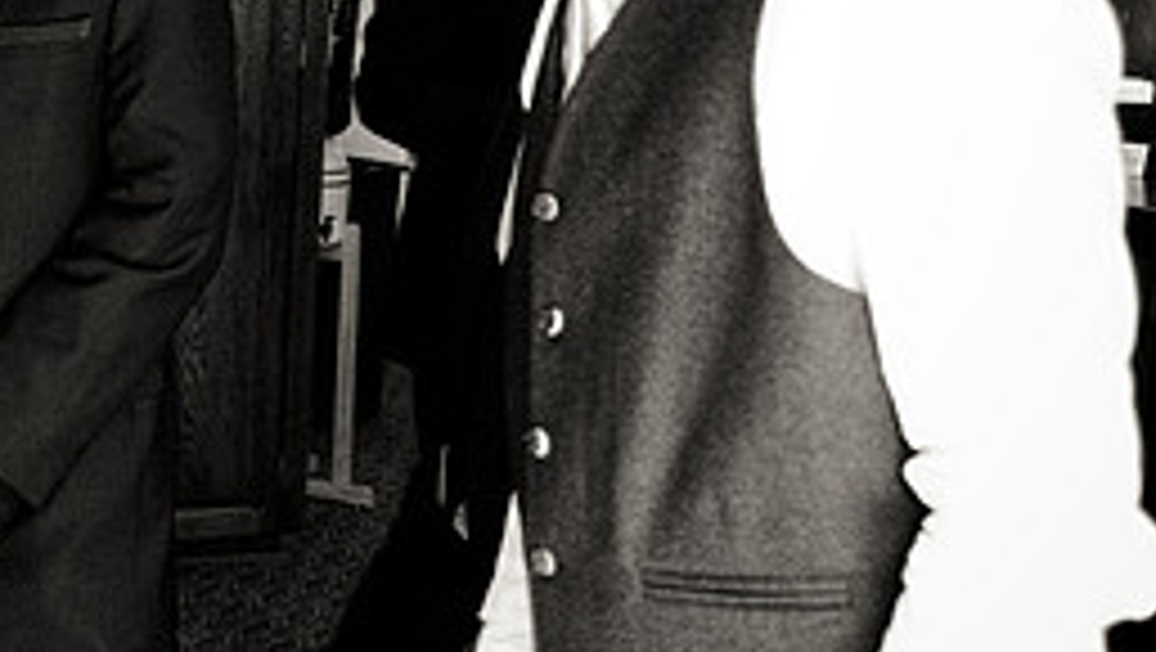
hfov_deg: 26.2
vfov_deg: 15.2
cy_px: -13
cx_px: 94
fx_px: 2393
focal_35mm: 78
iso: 800
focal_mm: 22
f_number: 2.8
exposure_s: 1/60
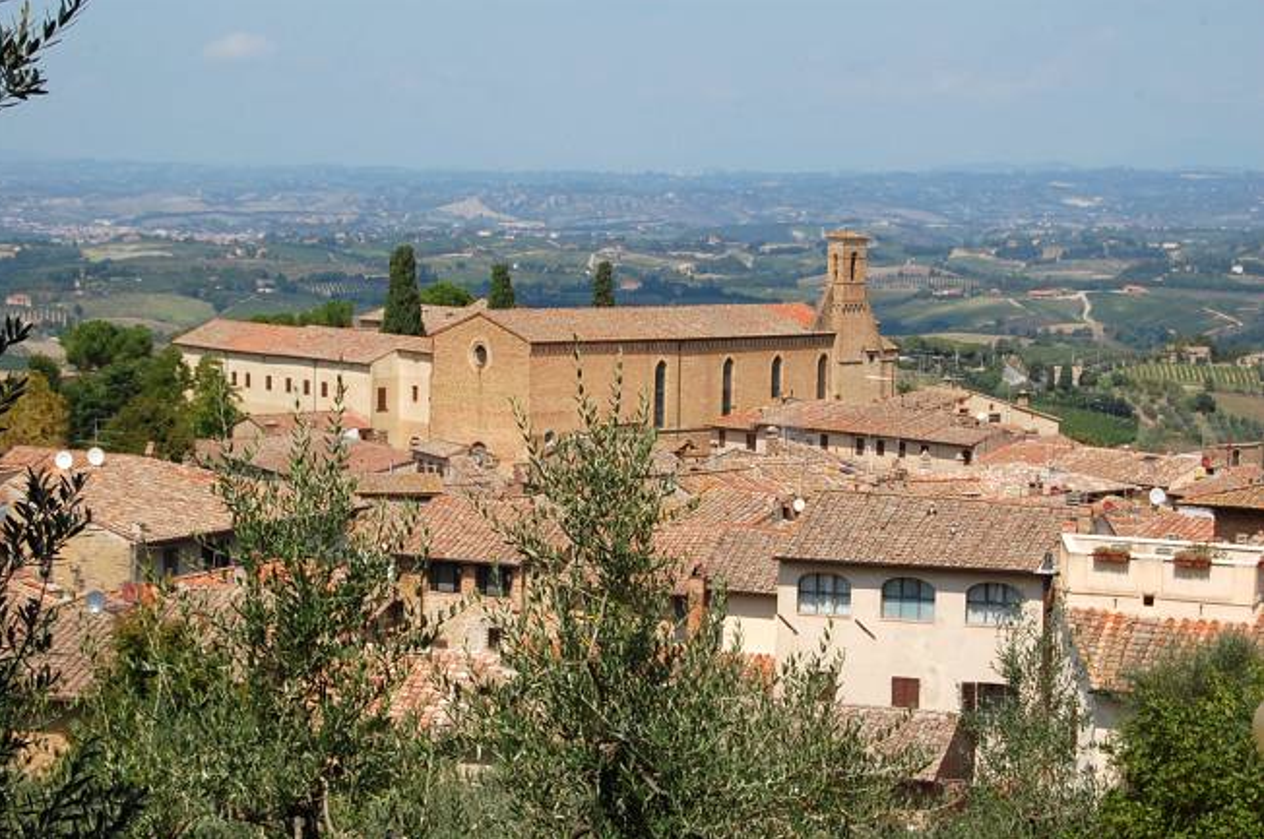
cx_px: 626
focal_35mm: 84
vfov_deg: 16.3
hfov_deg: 24.4
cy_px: 419
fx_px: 2928
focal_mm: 55
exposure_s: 1/320
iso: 200
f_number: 10
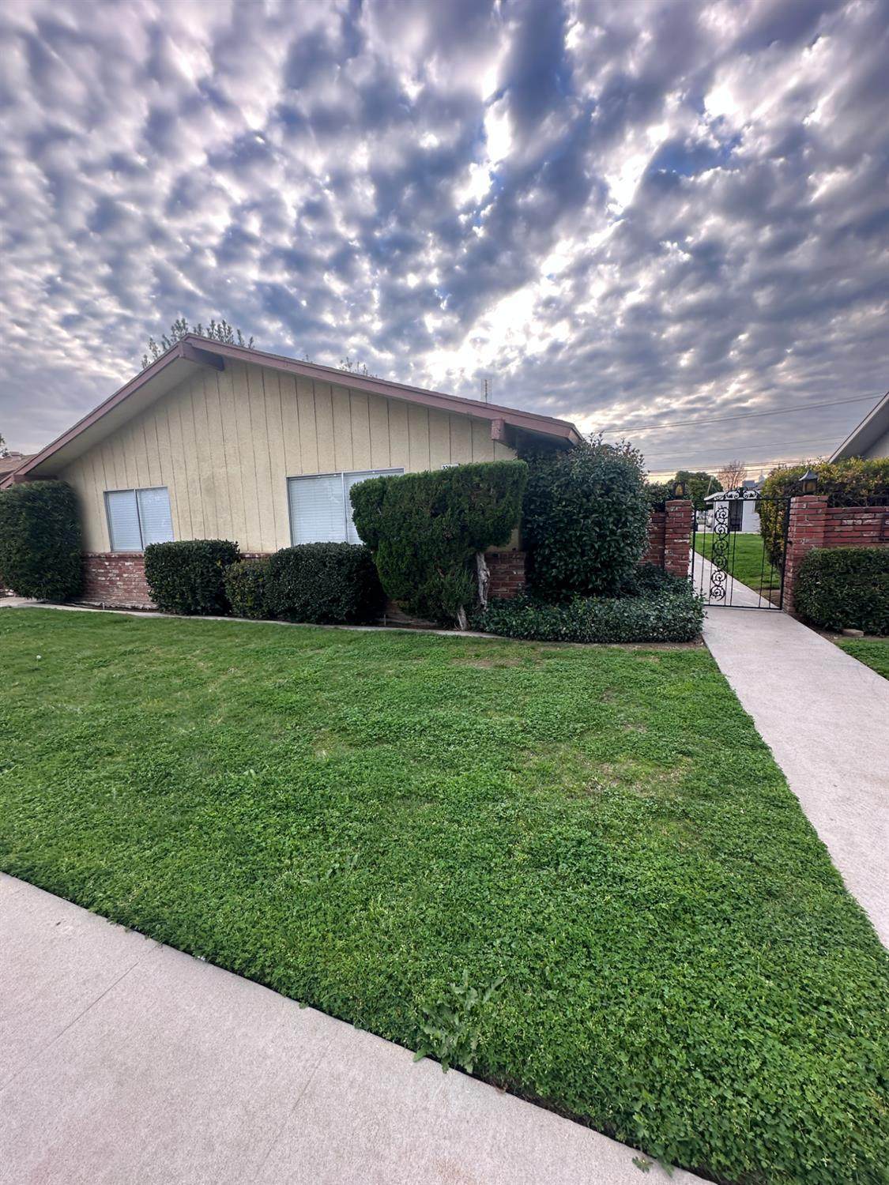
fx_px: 479
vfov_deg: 102.1
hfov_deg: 85.7
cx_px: 444
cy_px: 592
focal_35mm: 14
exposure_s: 1/162
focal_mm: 2.22
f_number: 2.2
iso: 40
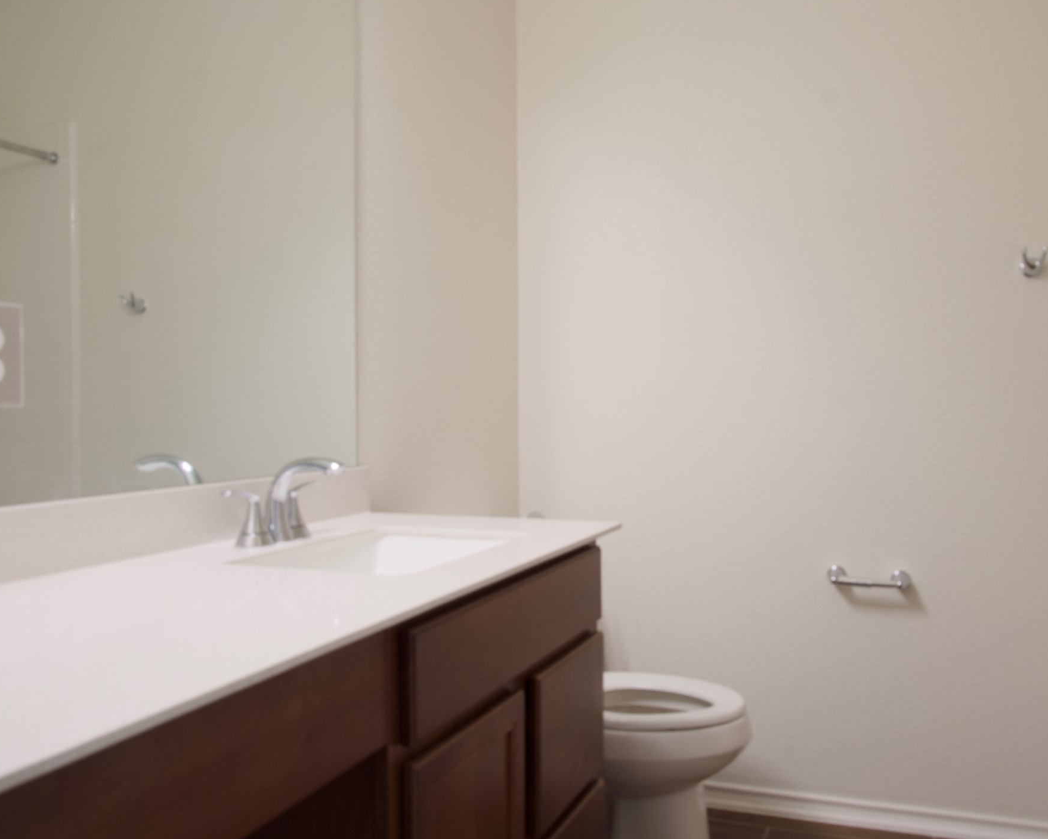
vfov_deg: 49.1
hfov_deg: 59.2
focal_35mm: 30
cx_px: 602
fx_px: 918
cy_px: 416
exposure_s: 1/2
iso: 100
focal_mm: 17
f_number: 11
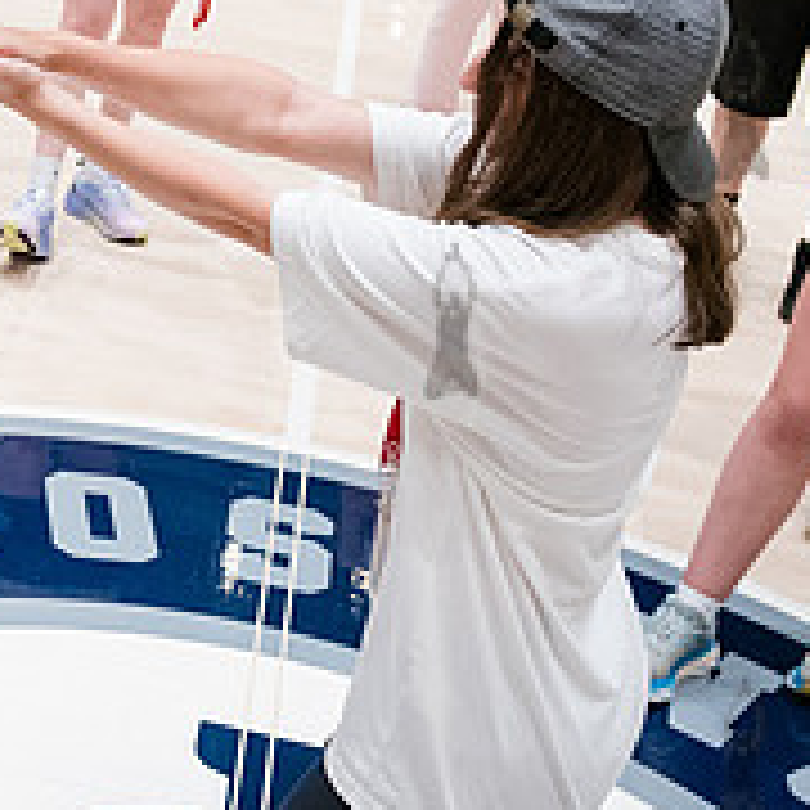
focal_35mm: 85
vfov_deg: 20.1
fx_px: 2250
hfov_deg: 19.4
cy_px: 101
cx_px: -130
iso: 5000
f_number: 4
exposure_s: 1/400
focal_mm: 31
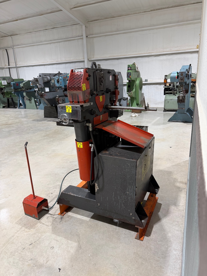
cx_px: 104
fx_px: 191
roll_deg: +2.2
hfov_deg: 56.8
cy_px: 138
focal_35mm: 24
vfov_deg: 71.6
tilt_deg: -18.1
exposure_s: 1/120
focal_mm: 6.76
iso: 160
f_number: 1.78
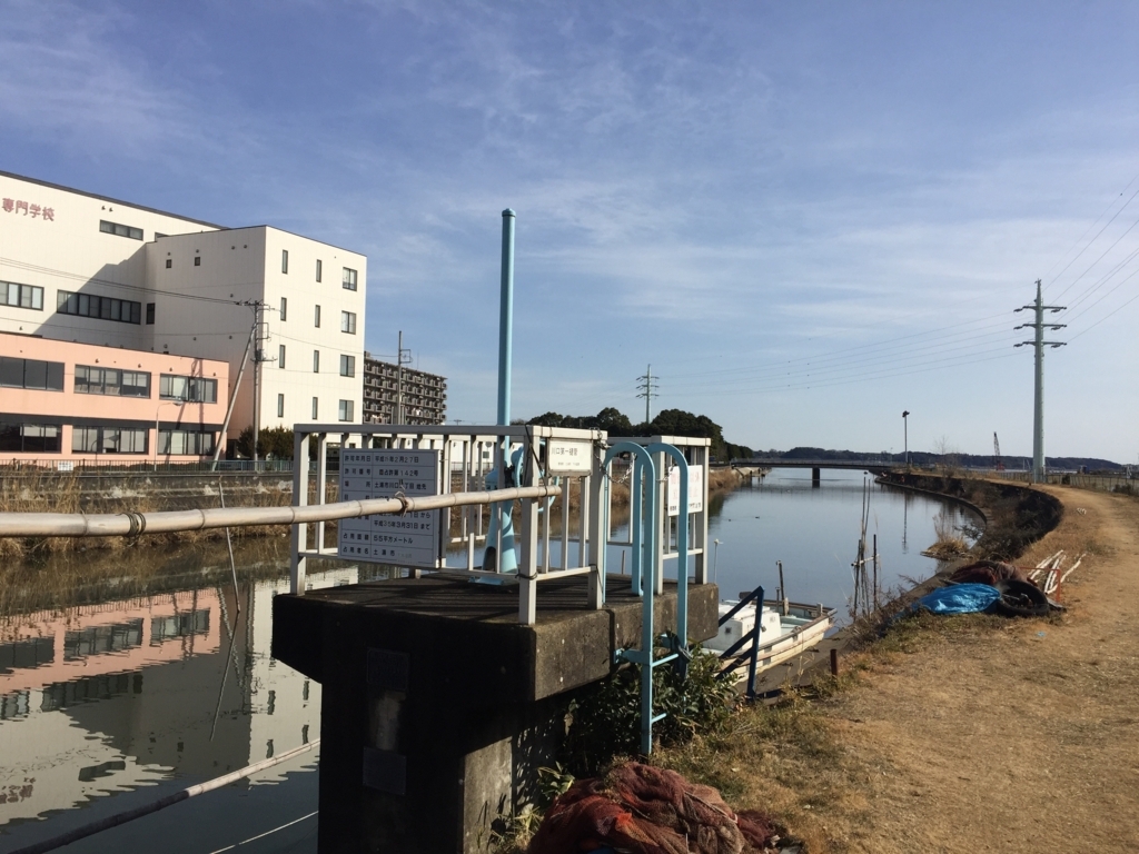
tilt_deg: +1.1
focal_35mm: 29
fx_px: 954
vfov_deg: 48.2
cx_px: 570
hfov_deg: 61.7
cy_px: 427
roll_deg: -3.1
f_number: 2.2
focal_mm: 4.15
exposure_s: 1/3049
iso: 32
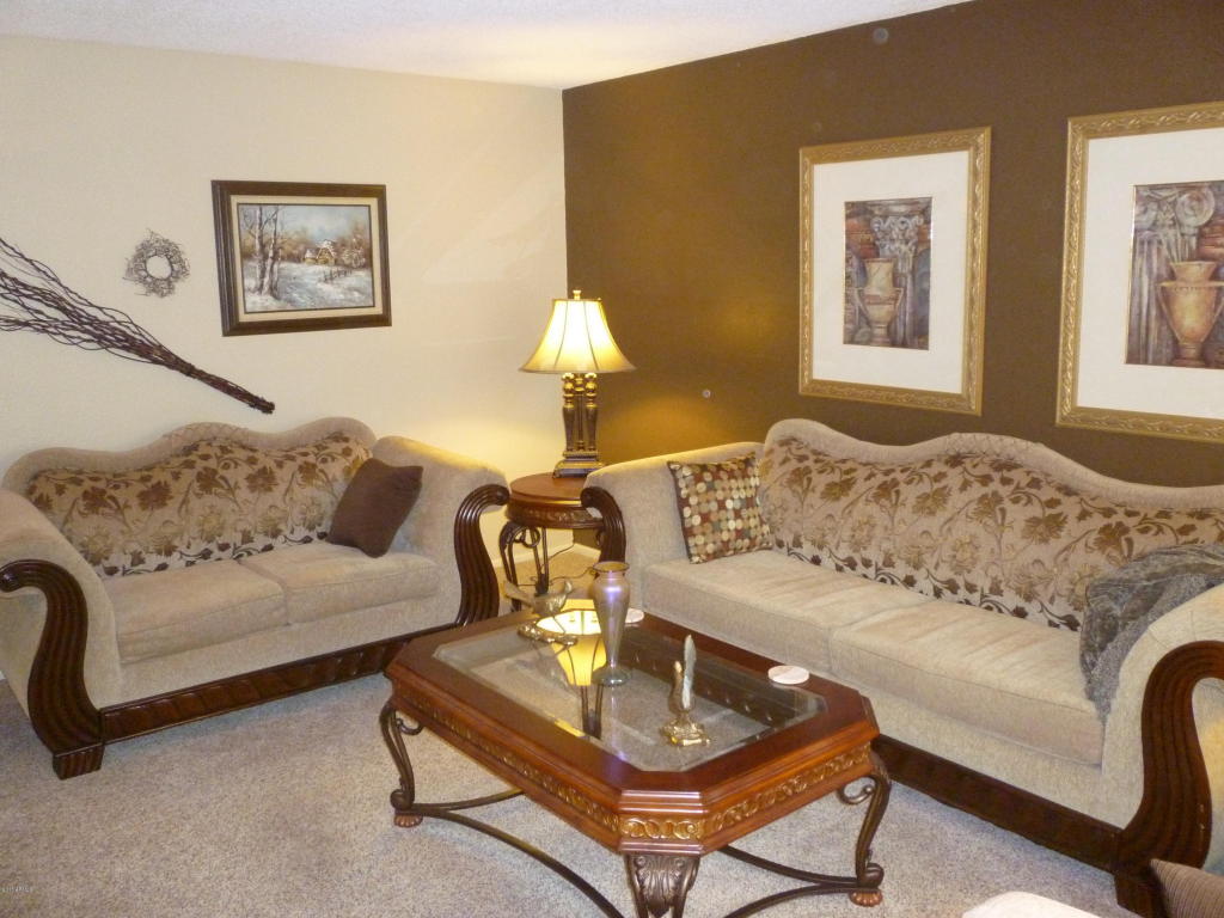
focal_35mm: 29
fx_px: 1025
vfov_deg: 48.2
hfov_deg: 61.7
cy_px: 459
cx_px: 612
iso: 640
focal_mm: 5.2
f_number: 3.3
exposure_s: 1/30
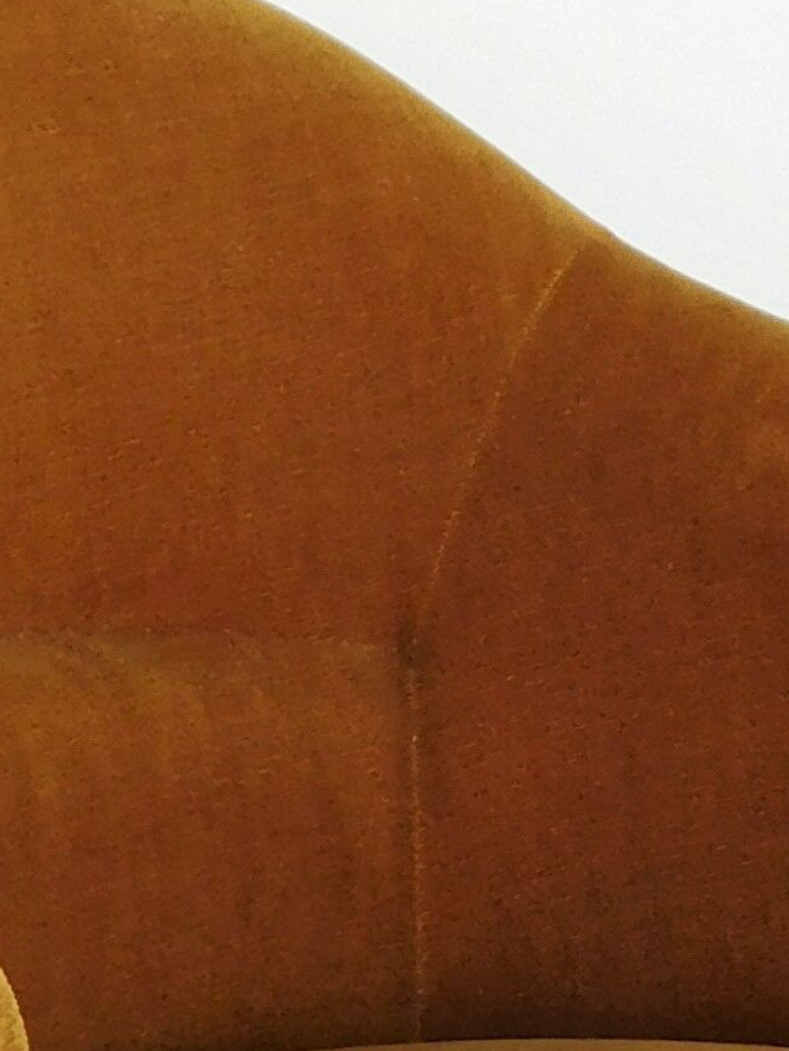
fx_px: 3919
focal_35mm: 129
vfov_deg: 15.2
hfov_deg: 11.5
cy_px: 735
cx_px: 604
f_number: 3
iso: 125
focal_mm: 4.1
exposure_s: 1/160
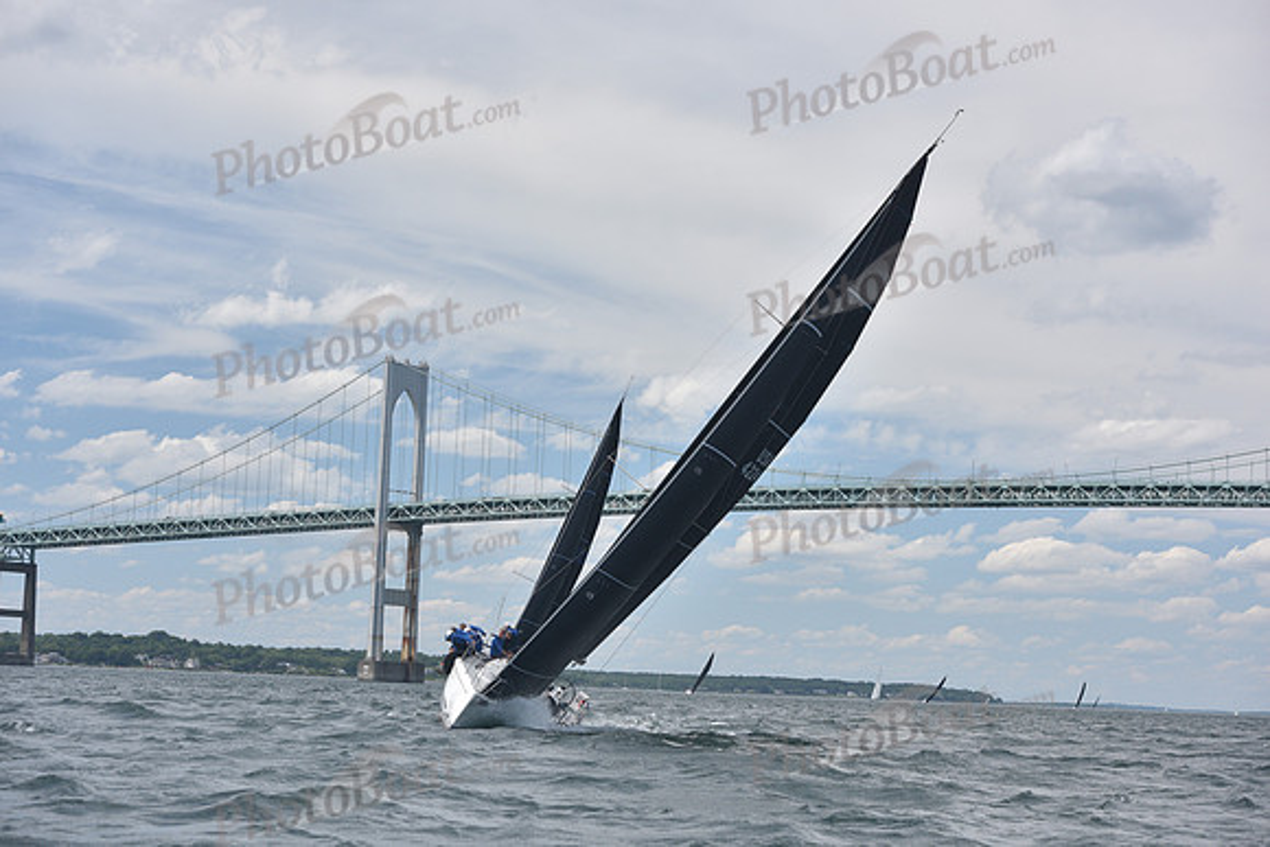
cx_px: 635
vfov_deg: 19.5
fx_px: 2470
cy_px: 424
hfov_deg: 28.8
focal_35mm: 70
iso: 320
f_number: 6.3
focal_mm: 70
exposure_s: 1/800
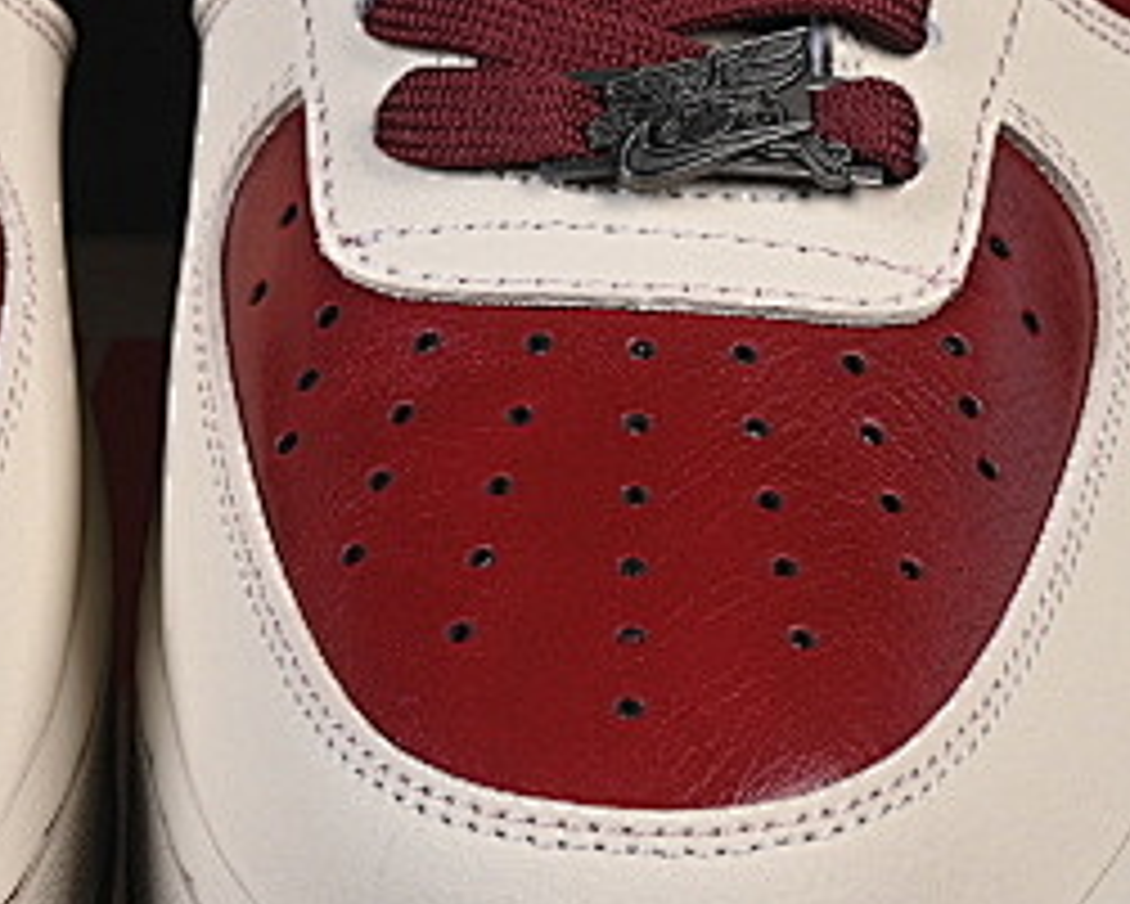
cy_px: 306
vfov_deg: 5.1
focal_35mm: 303
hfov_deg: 6.4
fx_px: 10137
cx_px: 180
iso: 160
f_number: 8
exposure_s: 1/80
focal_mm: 50
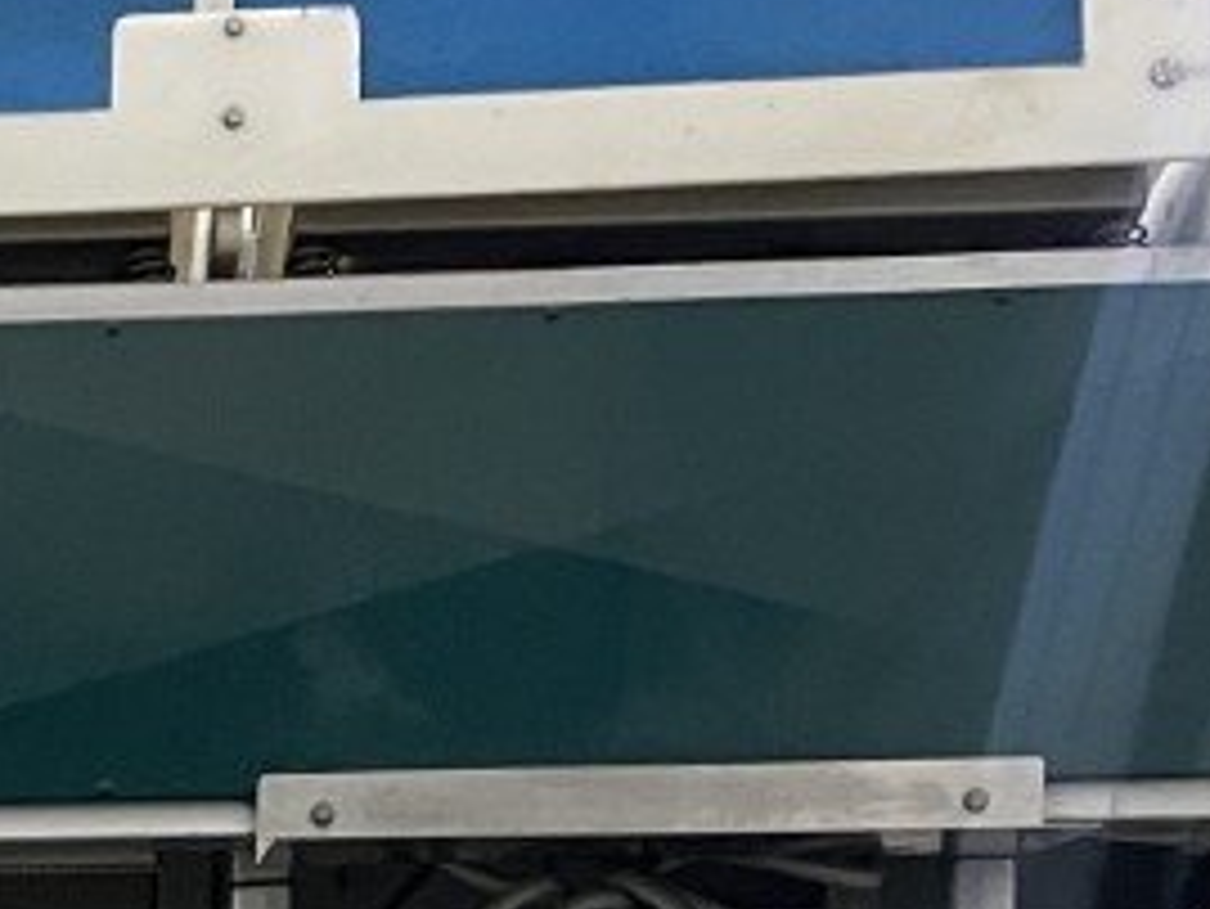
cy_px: 1854
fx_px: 4861
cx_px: -630
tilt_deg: -2.1
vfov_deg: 9.9
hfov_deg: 13.3
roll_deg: -0.6
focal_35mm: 139
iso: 200
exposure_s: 1/60
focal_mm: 4.2
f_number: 1.6
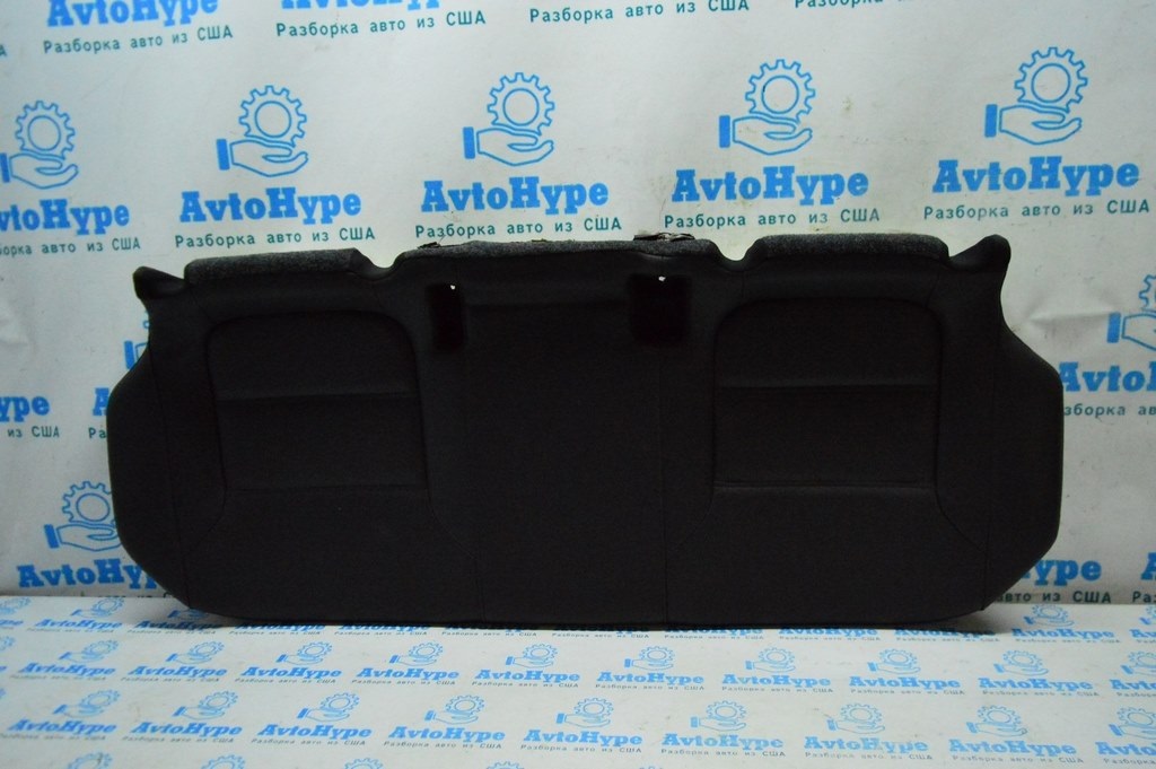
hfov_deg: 67.4
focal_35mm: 27
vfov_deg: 47.9
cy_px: 384
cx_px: 578
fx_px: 866
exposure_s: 1/1000
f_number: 4
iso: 6400
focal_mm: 18
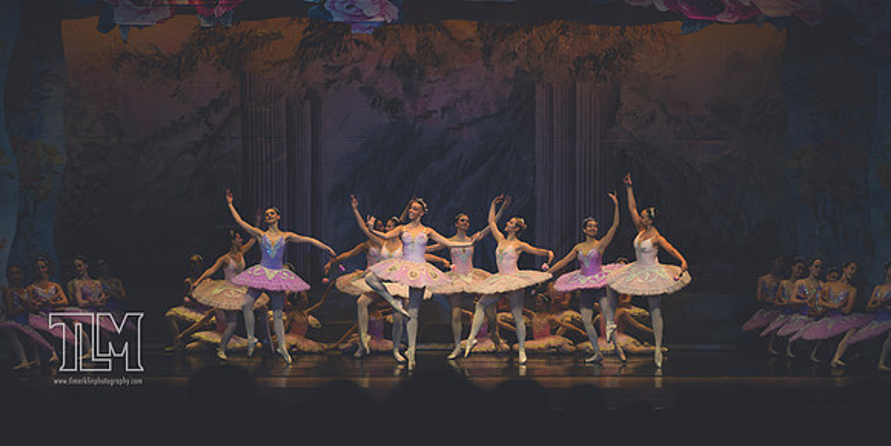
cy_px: 217
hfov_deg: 20.7
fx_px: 2441
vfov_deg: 10.4
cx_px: 420
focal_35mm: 106
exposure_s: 1/500
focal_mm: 92
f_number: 2.8
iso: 500
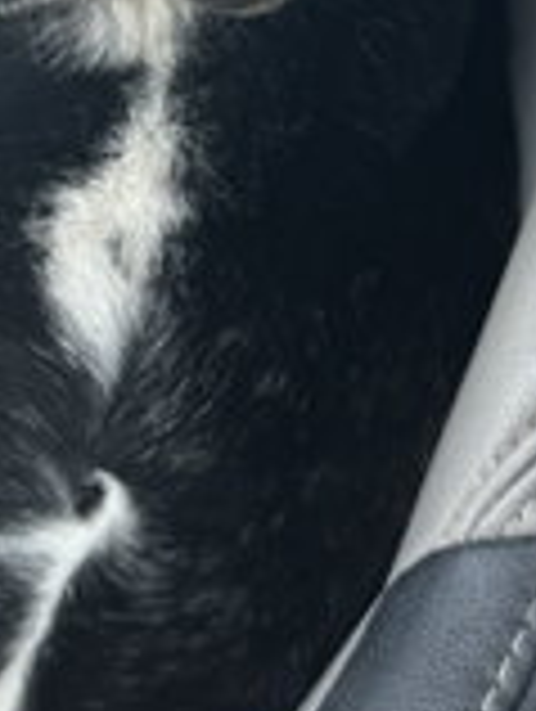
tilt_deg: -15.9
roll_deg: +7.2
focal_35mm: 101
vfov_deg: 18.8
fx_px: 2080
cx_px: 5
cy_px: -27
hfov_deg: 14.5
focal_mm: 6.76
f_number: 1.78
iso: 100
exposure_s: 1/136
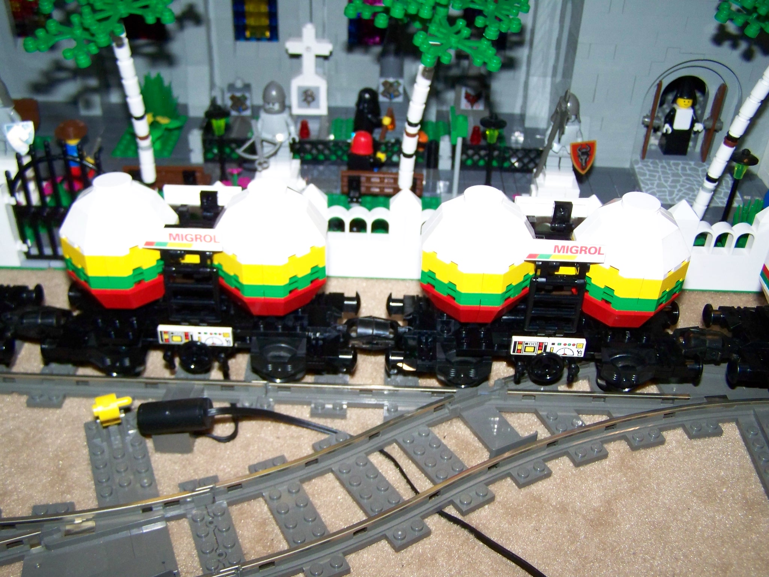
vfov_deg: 37.7
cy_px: 288
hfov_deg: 49.0
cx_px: 384
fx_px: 844
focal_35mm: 38
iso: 200
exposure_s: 1/30
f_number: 2.8
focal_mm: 6.3
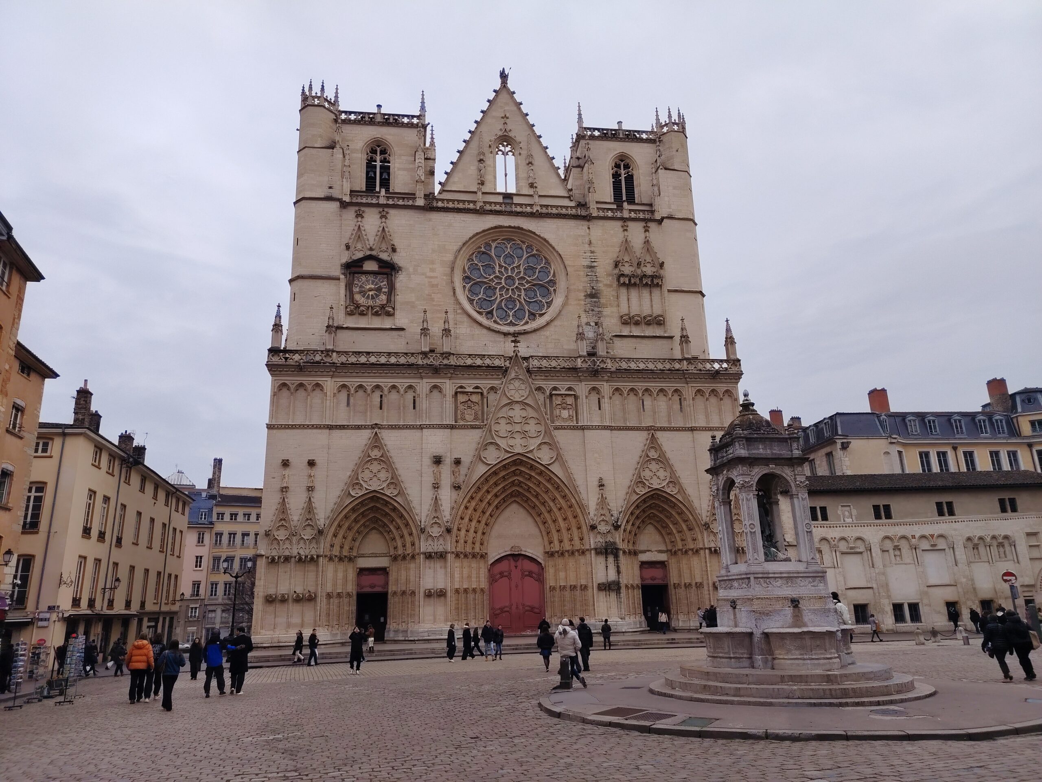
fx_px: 722
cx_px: 521
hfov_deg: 71.6
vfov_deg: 56.8
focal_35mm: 24
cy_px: 391
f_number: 1.75
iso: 100
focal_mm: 5.25
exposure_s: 1/354
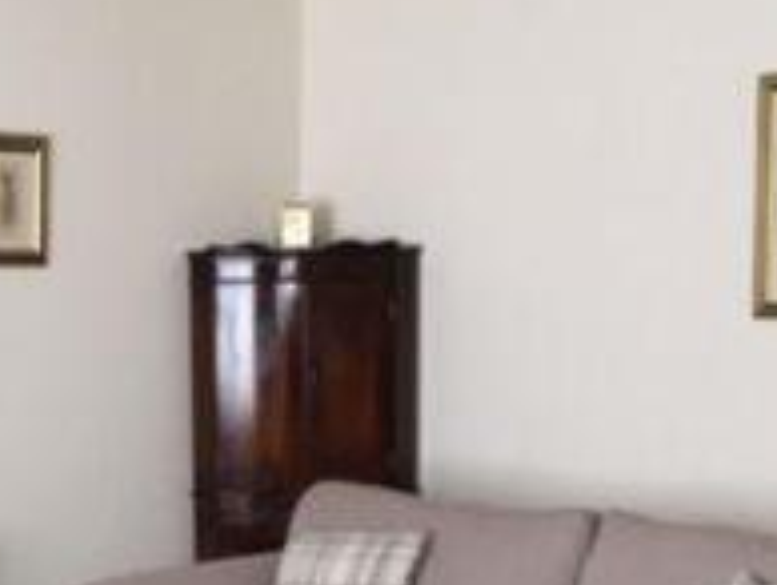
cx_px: 138
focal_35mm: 87
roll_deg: +0.5
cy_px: 651
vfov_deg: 16.5
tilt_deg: -10.6
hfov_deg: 22.1
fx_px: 1955
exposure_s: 1/25
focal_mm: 4.15
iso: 100
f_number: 2.2
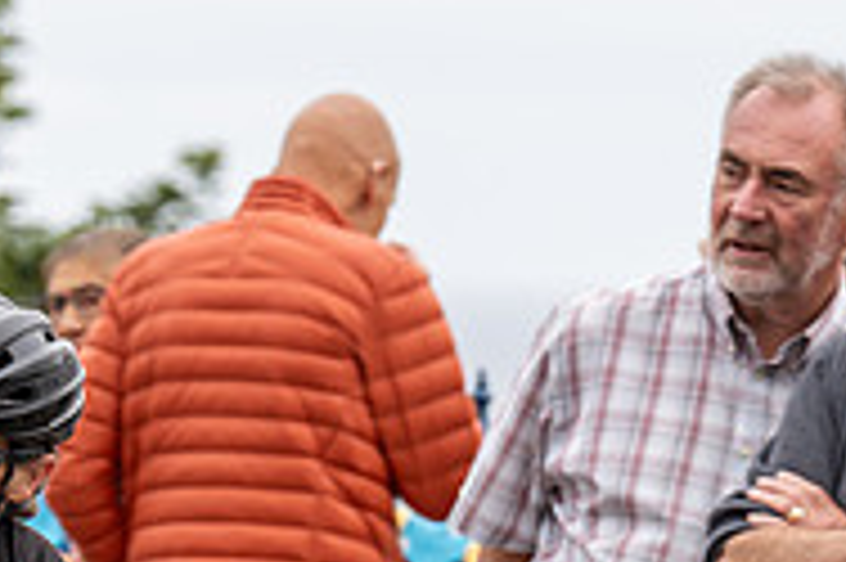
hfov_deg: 4.8
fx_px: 10143
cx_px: -230
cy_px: 389
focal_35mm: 432
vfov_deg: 3.2
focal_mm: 140
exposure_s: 1/640
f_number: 4.5
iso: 320
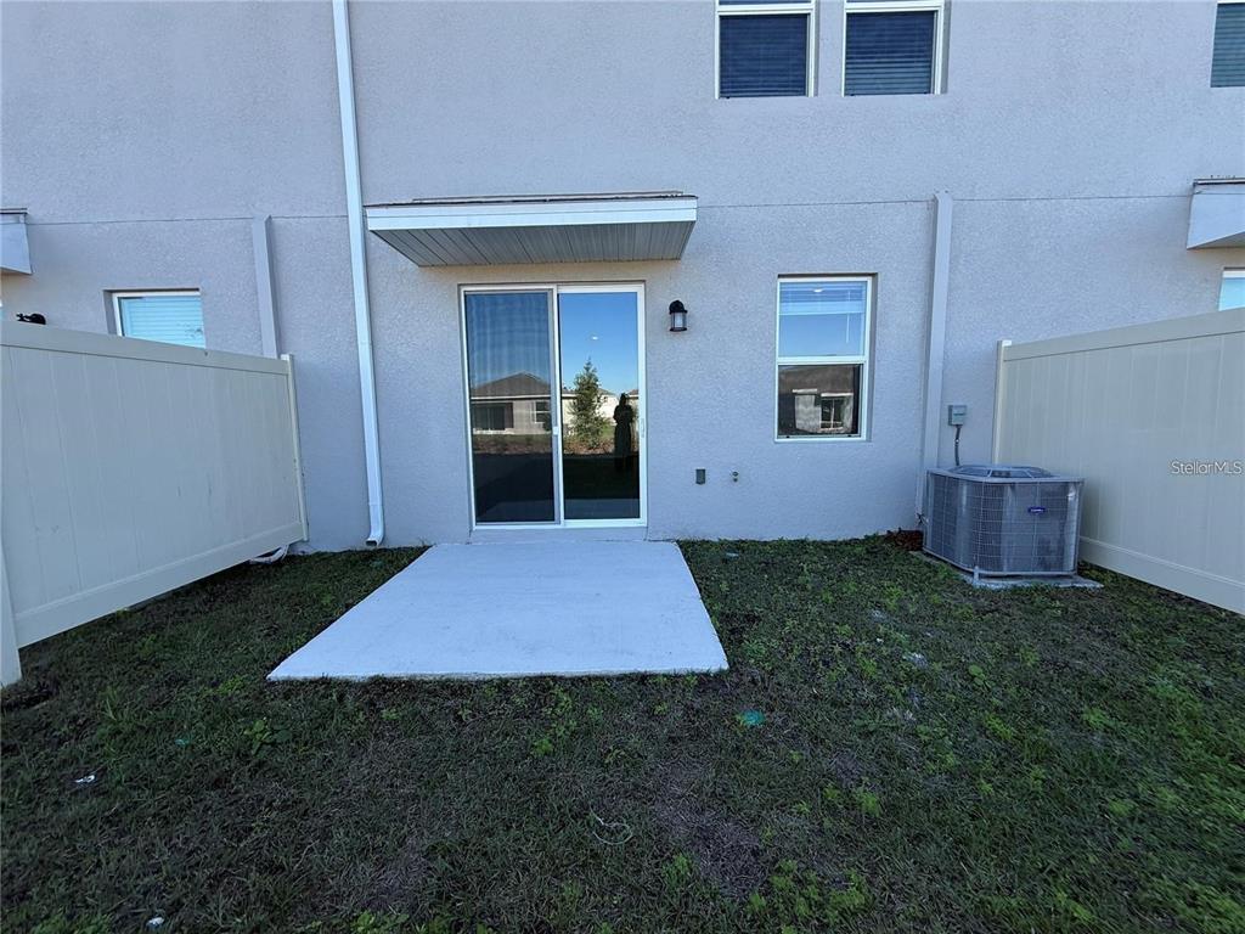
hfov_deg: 102.1
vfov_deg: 85.7
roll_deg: +1.0
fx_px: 504
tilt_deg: -6.8
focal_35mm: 14
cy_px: 467
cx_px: 622
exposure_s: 1/502
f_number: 2.2
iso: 50
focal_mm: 2.22
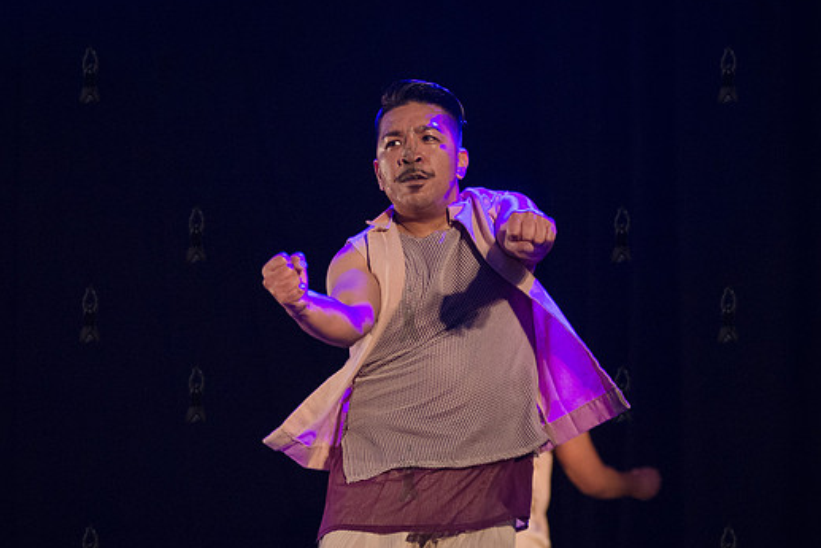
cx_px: 488
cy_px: 354
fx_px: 2760
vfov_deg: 11.3
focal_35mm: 121
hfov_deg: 16.9
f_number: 2.8
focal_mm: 92
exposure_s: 1/250
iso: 4000
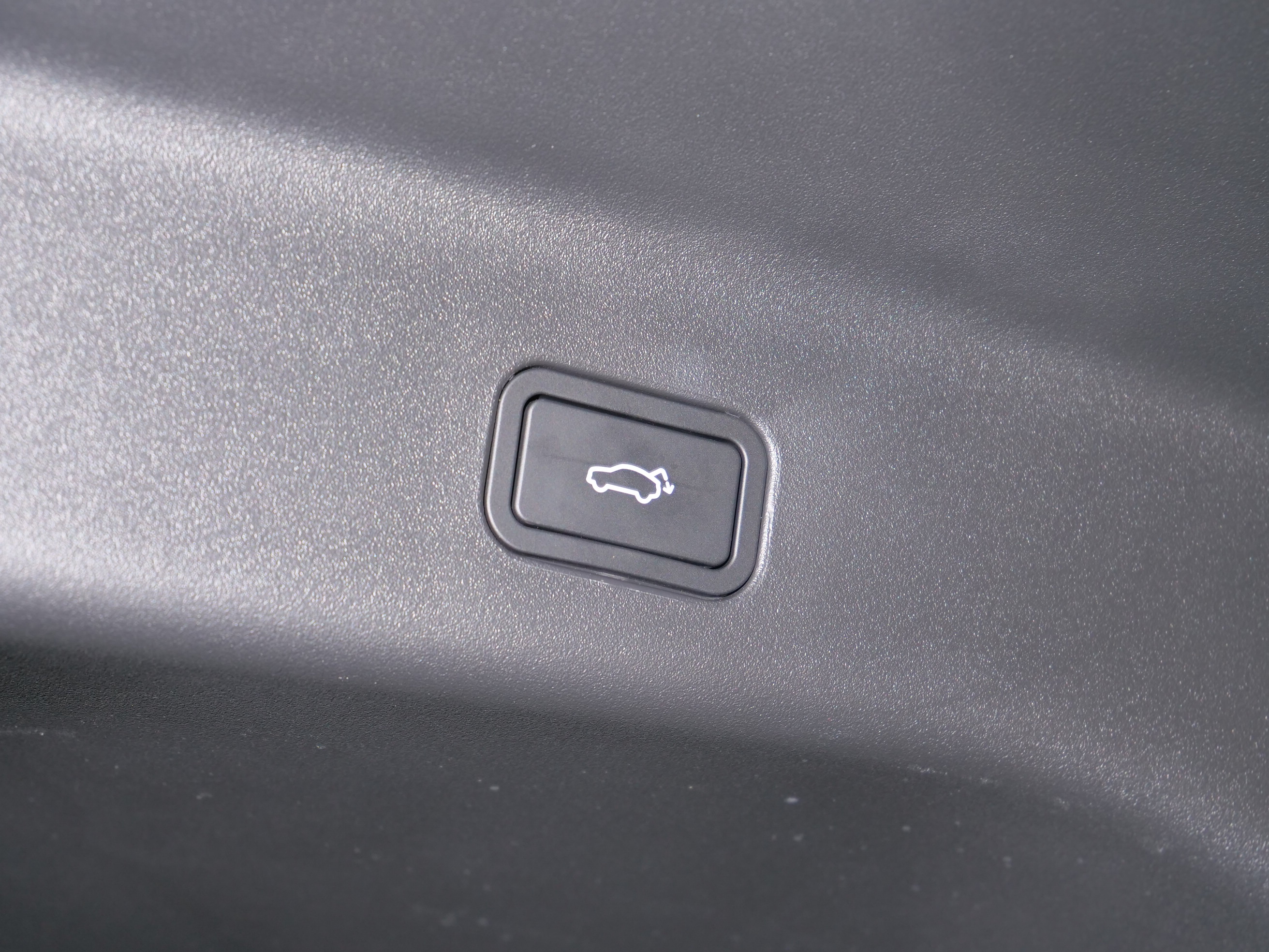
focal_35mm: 88
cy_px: 476
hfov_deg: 22.3
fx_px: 3226
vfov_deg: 16.8
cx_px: 634
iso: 800
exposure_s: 1/50
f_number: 5.6
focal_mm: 44
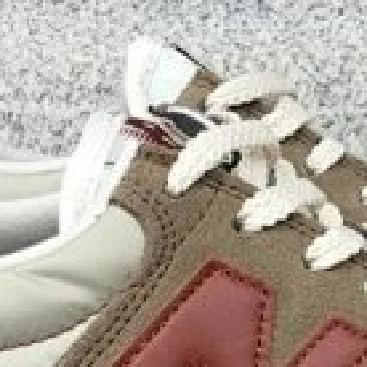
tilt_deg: -19.4
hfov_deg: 13.7
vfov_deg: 12.9
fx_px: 1523
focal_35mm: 127
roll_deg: +0.4
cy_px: 582
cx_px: 271
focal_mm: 3.3
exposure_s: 1/100
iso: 25
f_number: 2.4
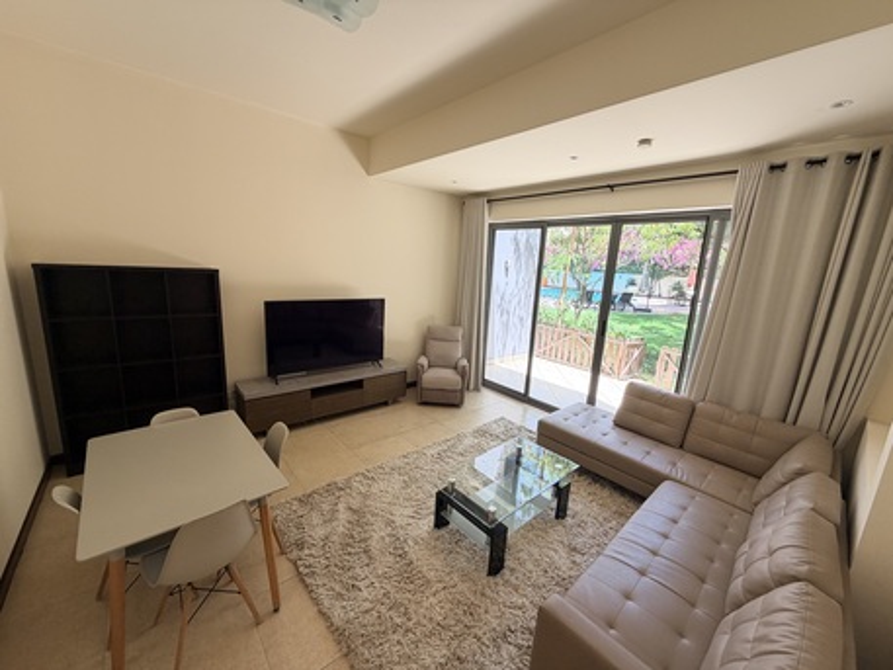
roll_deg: -2.4
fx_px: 361
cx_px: 446
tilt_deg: -10.1
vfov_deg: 85.7
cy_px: 335
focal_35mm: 14
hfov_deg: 102.0
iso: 64
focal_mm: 2.22
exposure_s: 1/121
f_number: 2.2
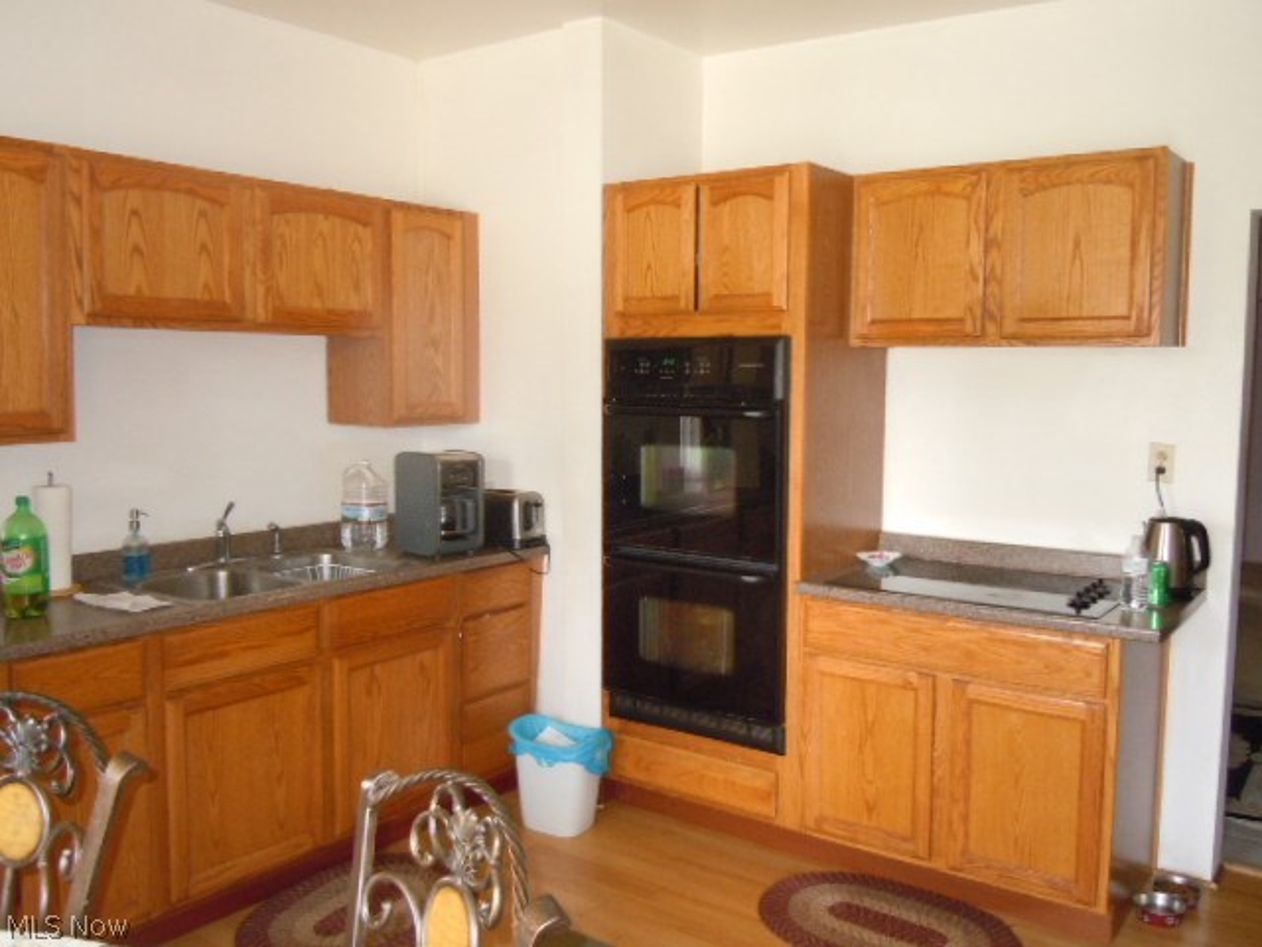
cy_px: 474
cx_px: 631
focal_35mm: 30
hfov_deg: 60.0
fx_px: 1094
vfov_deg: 46.8
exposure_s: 1/40
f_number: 3.5
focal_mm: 5.4
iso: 400
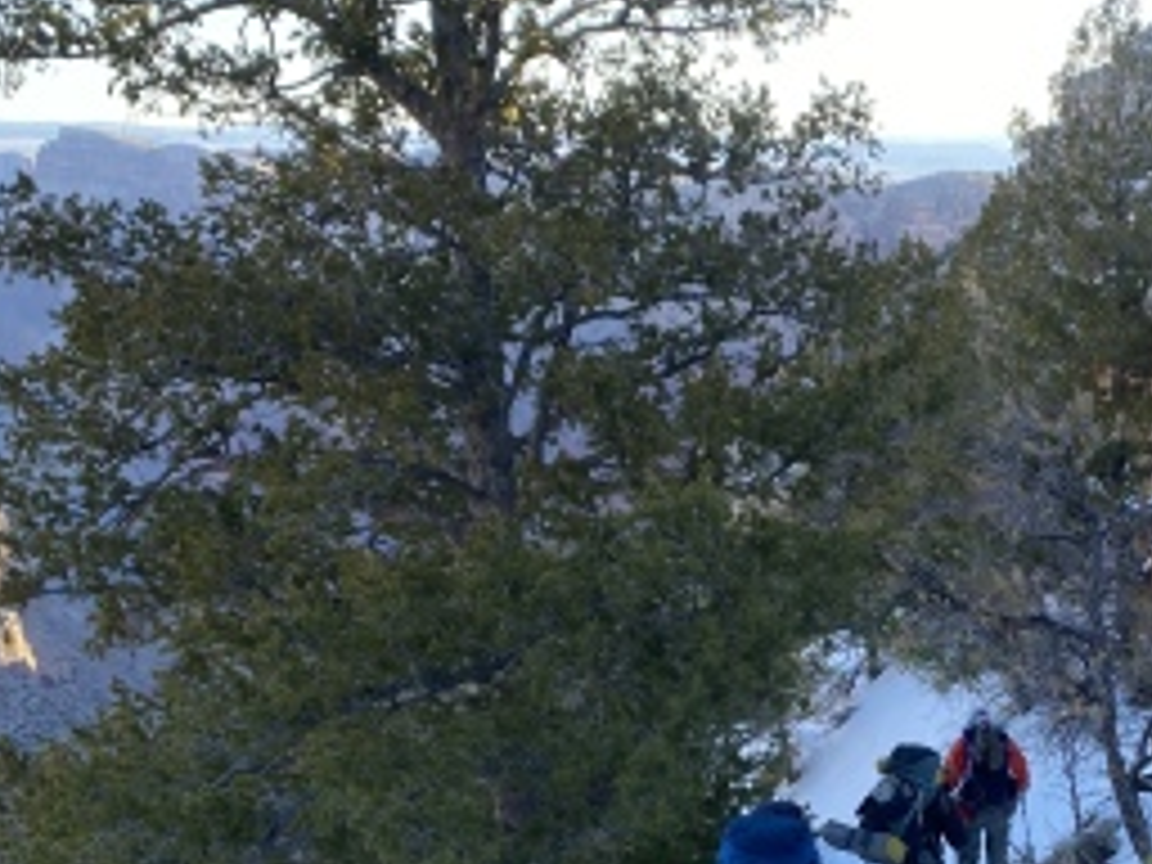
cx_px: 945
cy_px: 909
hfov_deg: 29.1
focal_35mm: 65
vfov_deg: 21.6
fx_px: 2163
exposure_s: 1/251
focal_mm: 4.25
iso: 32
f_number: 1.8
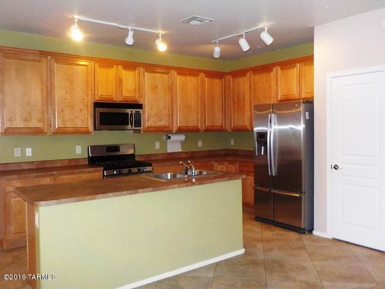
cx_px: 192
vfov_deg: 46.8
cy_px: 144
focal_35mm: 30
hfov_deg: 60.0
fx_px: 334
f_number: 3.3
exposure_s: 1/30
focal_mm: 4.1
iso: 450
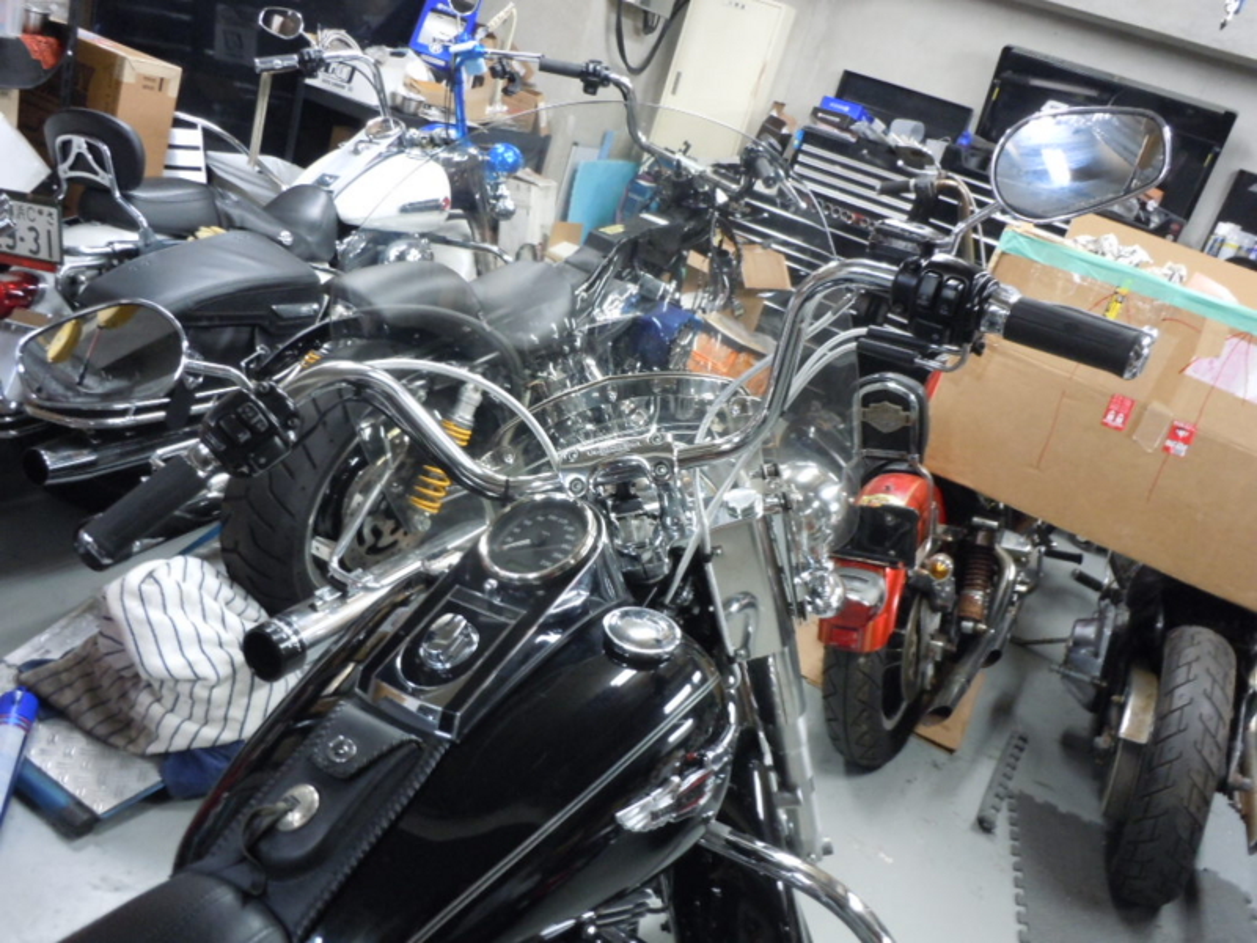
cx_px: 628
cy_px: 472
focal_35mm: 28
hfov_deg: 63.4
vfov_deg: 49.7
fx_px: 1017
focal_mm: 5
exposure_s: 1/13
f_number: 3.7
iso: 400
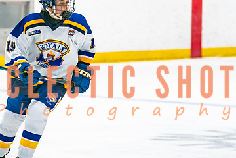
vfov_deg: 4.0
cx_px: 76
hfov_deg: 5.9
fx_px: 2281
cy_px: 89
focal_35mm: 348
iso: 320
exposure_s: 1/640
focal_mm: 125
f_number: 2.8
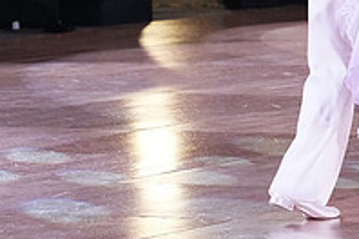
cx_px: 357
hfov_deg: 4.5
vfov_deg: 3.0
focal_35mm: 456
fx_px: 4547
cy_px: -79
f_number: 6.3
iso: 10000
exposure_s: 1/400
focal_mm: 156
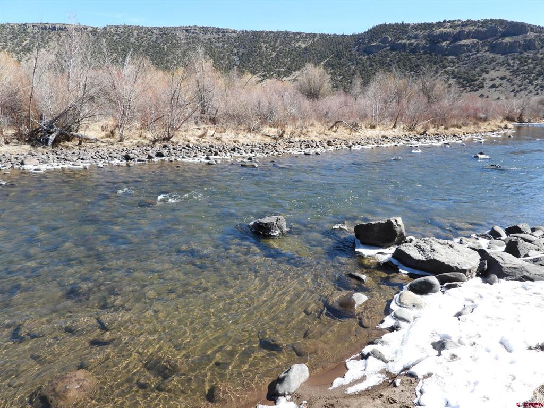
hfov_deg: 71.6
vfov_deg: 56.8
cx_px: 272
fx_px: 377
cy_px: 204
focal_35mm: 24
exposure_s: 1/800
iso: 100
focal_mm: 4.3
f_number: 2.8
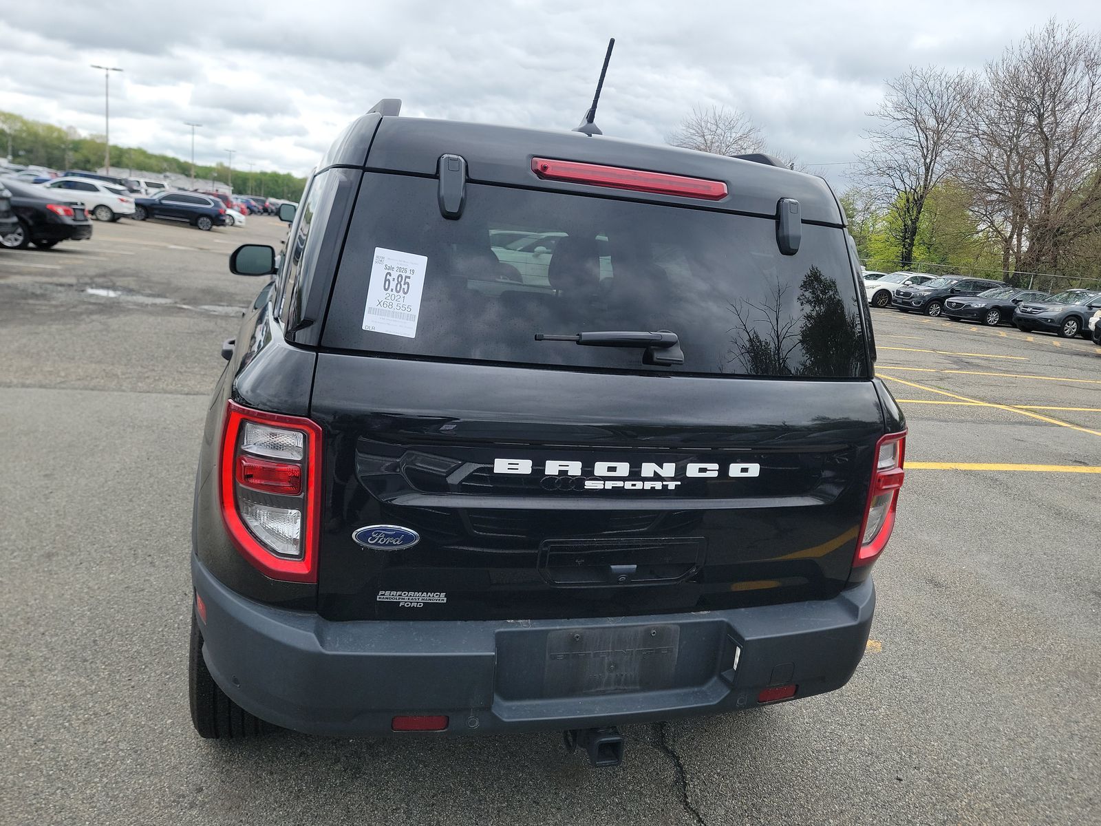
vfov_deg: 56.8
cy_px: 413
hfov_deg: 71.6
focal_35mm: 24
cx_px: 550
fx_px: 763
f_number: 1.8
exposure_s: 1/424
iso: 50
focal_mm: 6.7
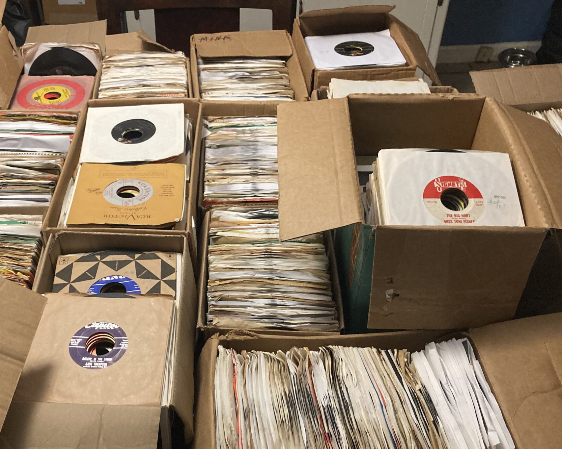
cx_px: 199
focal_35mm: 41
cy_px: 280
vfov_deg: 36.3
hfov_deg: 44.3
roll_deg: +2.6
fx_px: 682
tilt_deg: -43.2
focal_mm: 3.99
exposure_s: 1/40
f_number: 1.8
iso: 250
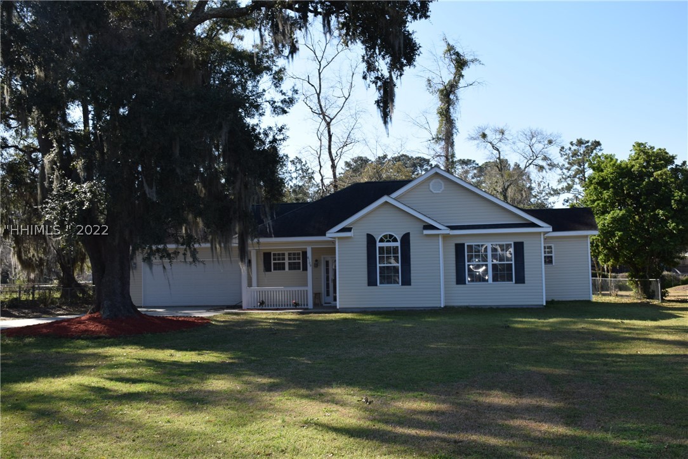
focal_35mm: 36
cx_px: 344
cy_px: 230
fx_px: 688
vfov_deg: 36.9
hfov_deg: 53.1
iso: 100
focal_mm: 24
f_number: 7.1
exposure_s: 1/200
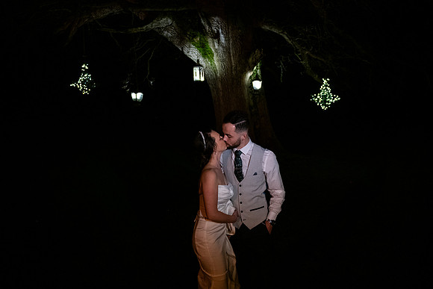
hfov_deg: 58.7
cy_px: 144
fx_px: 385
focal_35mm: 32
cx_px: 216
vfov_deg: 41.1
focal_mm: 32
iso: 2000
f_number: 3.5
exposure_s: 1/160
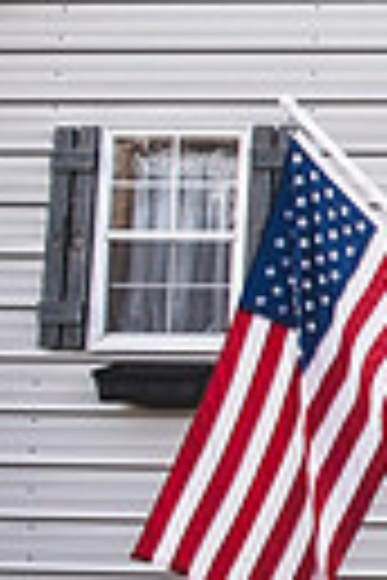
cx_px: 1251
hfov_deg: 9.2
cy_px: 183
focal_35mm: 111
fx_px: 1790
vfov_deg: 18.4
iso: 320
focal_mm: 24
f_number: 3.5
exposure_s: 1/400
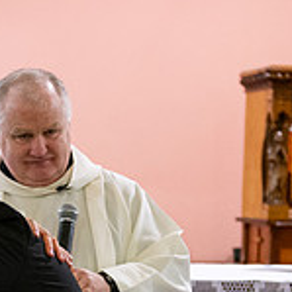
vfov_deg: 11.8
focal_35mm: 146
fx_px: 1393
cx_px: 6
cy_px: 330
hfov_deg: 11.8
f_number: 3.5
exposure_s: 1/160
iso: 1250
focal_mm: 44
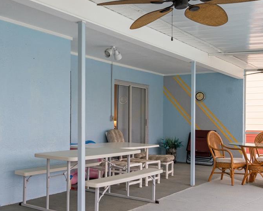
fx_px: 350
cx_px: 50
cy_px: 132
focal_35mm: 45
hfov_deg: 39.4
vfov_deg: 33.3
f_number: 8
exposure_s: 1/80
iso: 320
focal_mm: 20
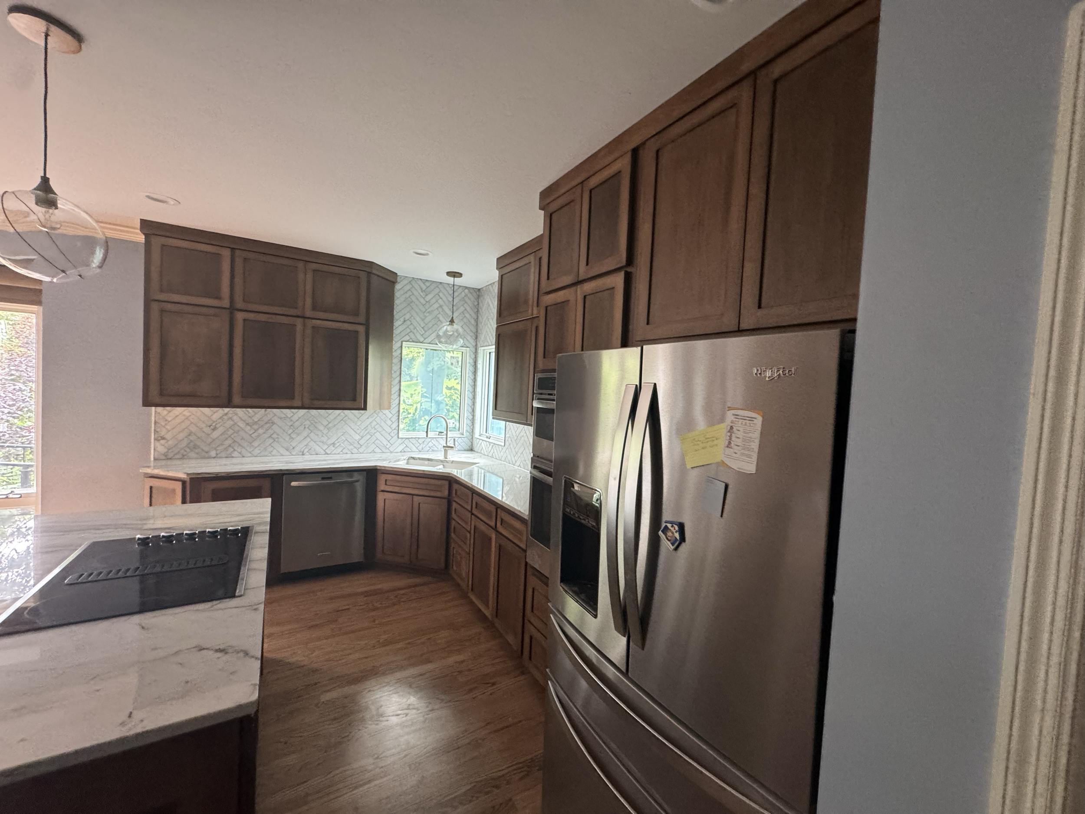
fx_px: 439
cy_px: 407
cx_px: 542
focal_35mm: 14
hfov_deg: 102.1
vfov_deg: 85.7
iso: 400
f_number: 2.2
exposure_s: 1/60
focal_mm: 2.22
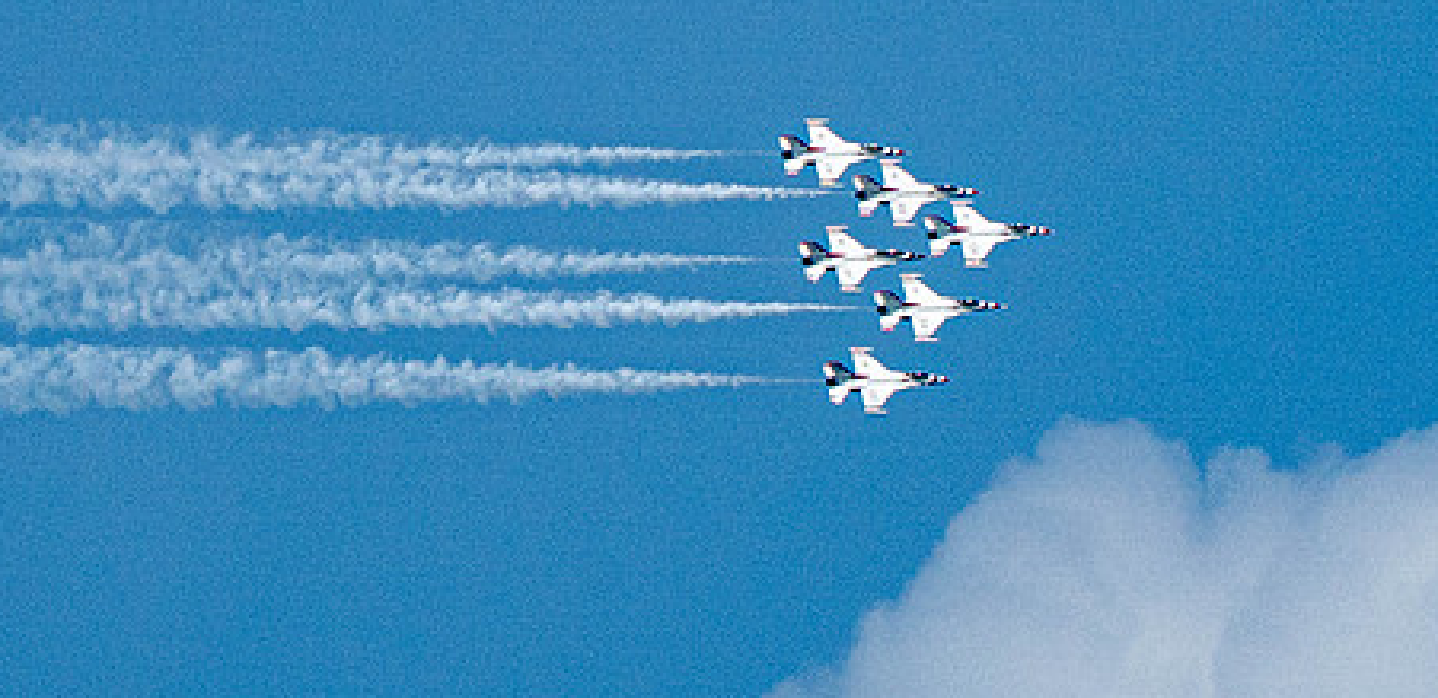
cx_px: 612
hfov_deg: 1.4
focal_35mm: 1542
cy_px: 114
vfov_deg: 0.7
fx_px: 56968
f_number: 10
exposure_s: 1/2000
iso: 640
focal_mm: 400
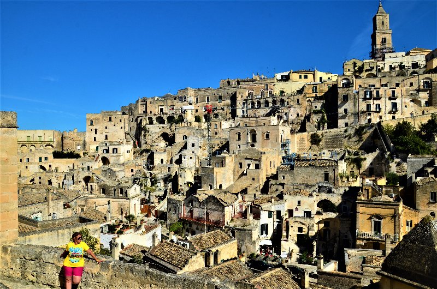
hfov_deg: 67.5
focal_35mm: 27
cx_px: 218
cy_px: 144
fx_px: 327
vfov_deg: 47.7
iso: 125
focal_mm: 18
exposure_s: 1/125
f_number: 11
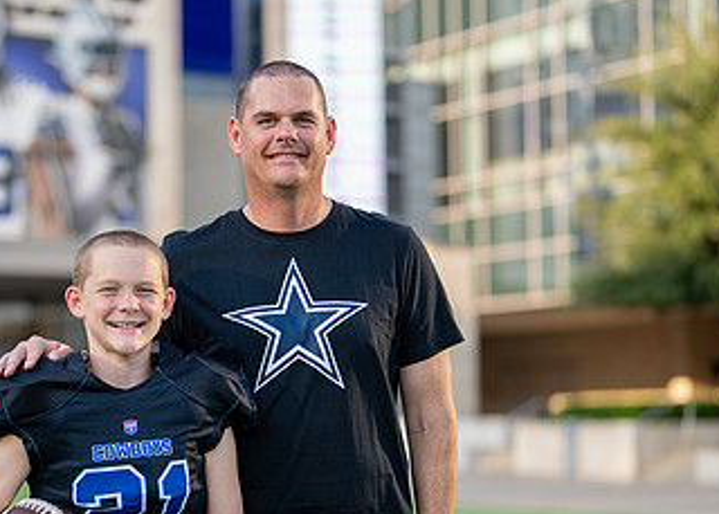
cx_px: 284
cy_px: 357
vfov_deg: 14.6
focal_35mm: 98
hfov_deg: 20.3
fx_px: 2002
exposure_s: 1/2000
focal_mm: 50
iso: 100
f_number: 1.2
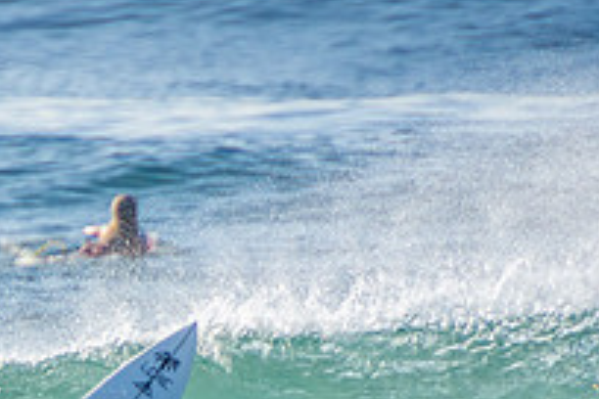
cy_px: 547
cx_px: -53
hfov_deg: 1.2
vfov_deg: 0.8
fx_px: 28350
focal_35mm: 1704
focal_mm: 400
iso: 250
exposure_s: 1/2000
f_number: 5.6
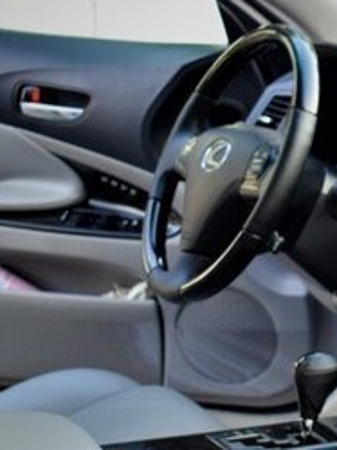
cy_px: 319
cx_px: 517
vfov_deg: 16.1
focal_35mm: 122
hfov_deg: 11.6
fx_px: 1586
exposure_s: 1/60
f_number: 4.5
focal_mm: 32
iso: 800
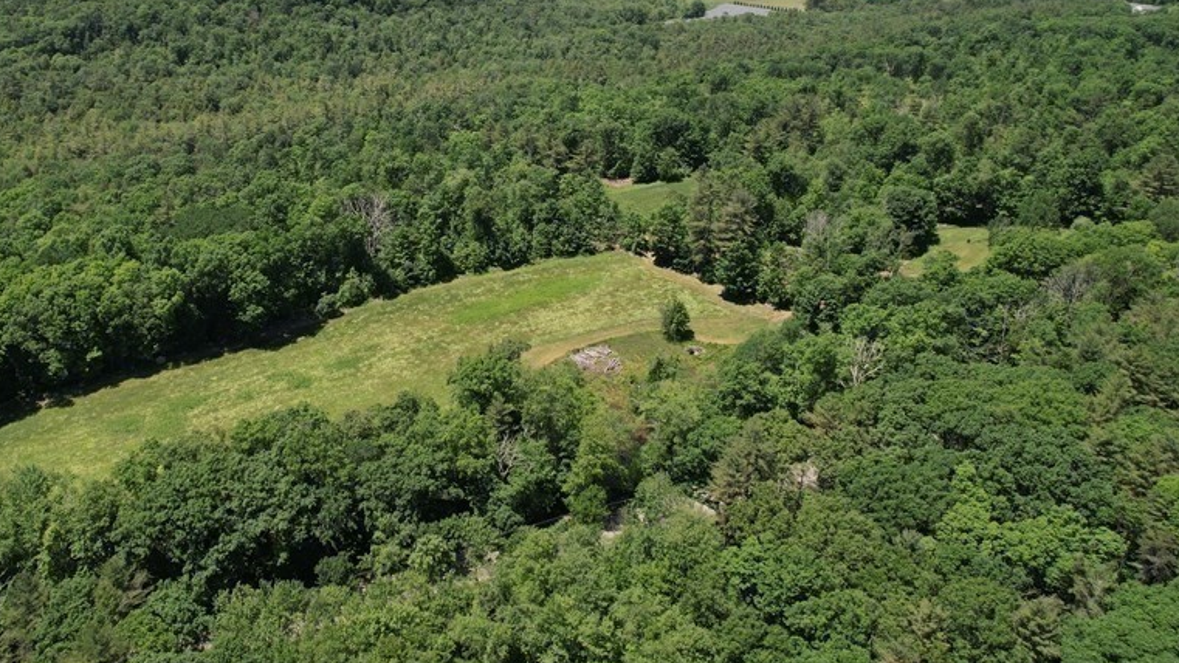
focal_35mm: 31
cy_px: 167
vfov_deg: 36.9
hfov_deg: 62.0
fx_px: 969
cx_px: 466
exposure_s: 1/2000
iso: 120
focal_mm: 8.38
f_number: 2.8
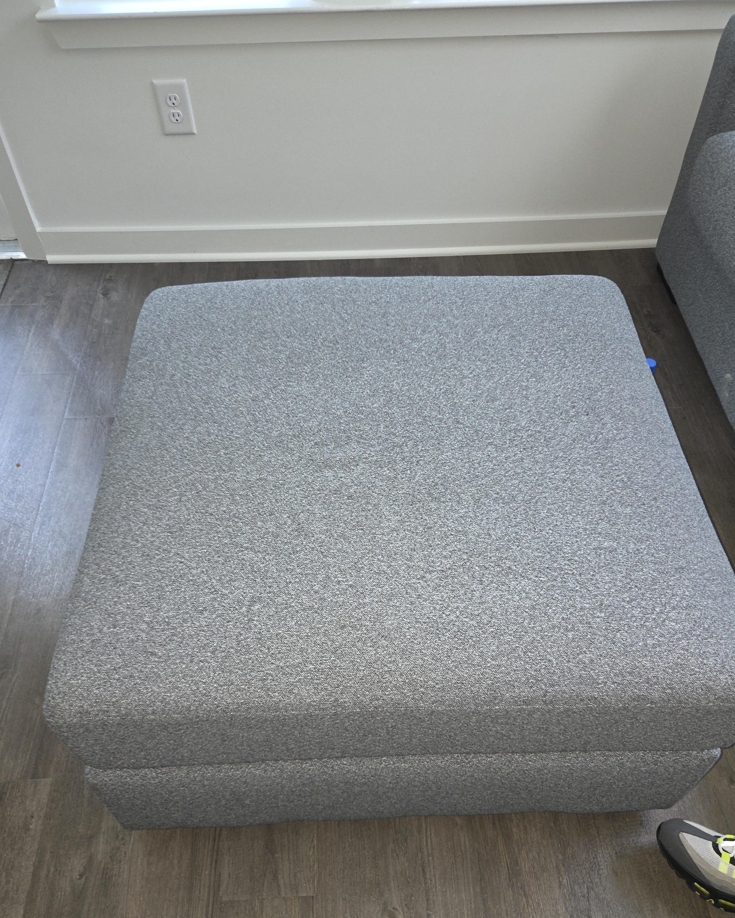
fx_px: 734
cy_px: 549
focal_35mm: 27
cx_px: 356
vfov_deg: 63.5
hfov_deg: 53.2
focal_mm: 5.4
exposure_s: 1/24
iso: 160
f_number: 1.8
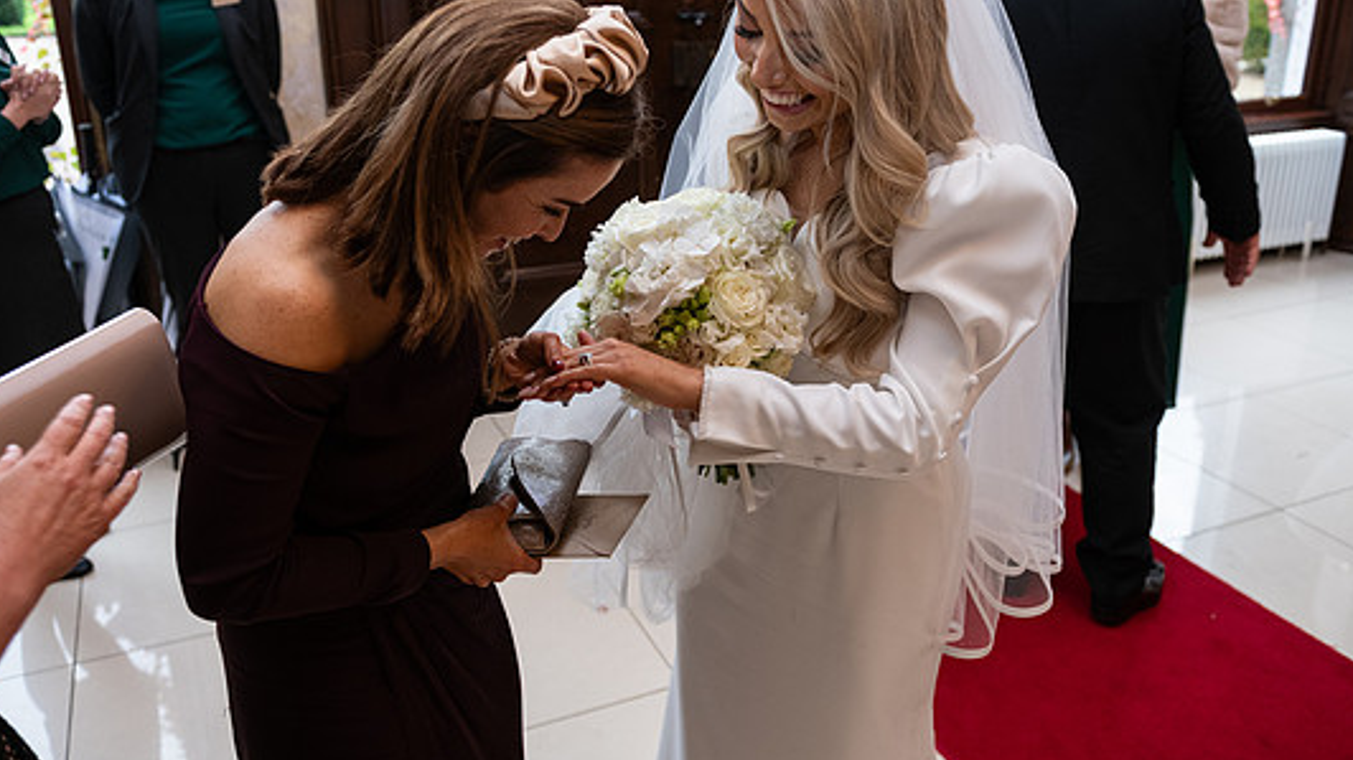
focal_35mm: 32
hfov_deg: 61.0
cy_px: 327
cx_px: 659
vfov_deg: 36.6
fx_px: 1148
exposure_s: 1/160
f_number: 3.5
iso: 640
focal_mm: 28
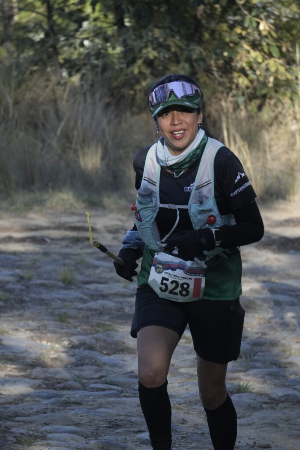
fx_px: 2905
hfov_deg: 5.9
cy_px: 225
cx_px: 150
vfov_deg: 8.9
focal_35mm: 232
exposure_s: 1/400
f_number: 6.3
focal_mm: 155
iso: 640
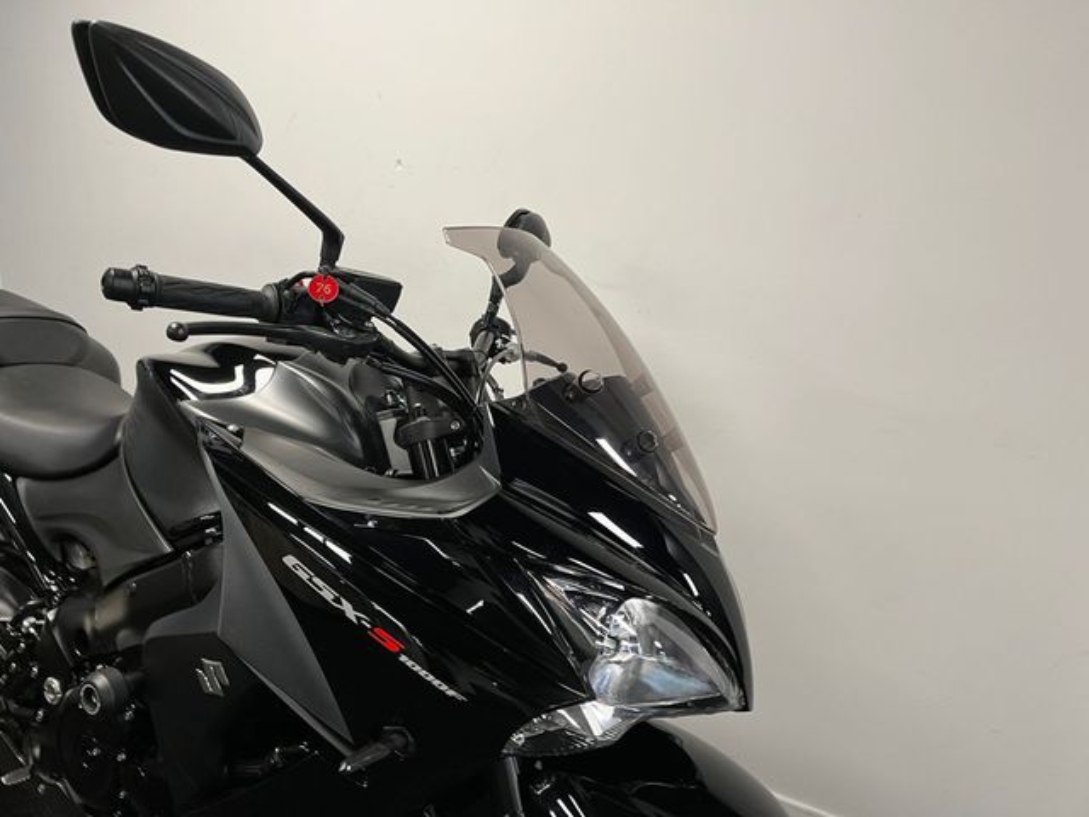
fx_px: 818
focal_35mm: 26
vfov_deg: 53.1
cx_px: 544
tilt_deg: -11.5
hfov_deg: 67.3
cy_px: 408
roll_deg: -1.4
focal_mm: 5.1
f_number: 1.6
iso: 80
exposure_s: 1/50
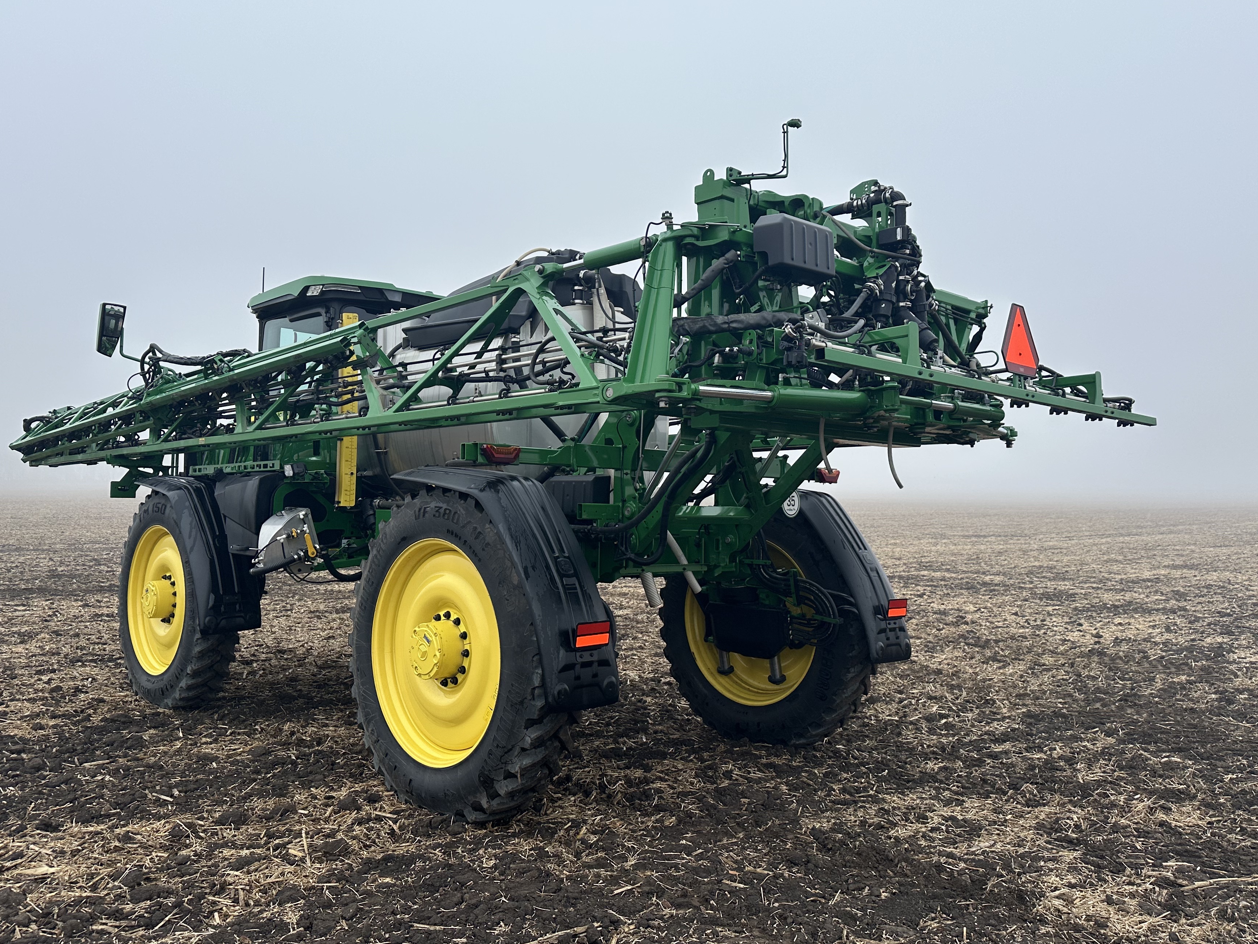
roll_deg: +0.4
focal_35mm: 28
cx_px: 593
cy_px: 429
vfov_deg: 49.7
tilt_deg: +3.7
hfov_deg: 63.4
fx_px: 1018
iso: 80
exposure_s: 1/1095
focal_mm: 6.86
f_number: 1.78
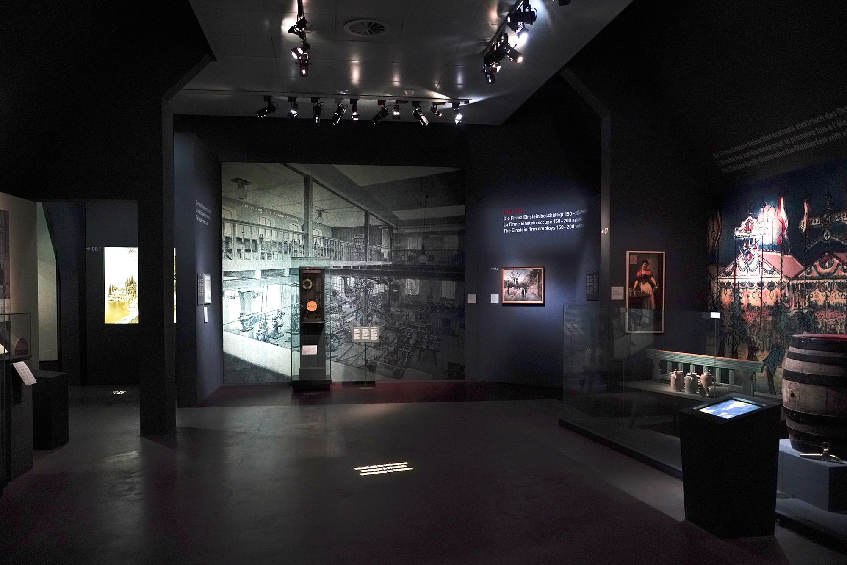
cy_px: 282
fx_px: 565
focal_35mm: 24
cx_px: 424
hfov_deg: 73.7
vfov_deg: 53.1
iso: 3200
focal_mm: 24
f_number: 2.8
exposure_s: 1/80
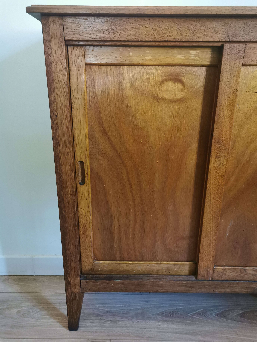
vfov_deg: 65.3
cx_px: 128
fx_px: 267
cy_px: 171
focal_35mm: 27
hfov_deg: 51.4
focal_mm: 5.58
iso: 500
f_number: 1.8
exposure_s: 1/33.3
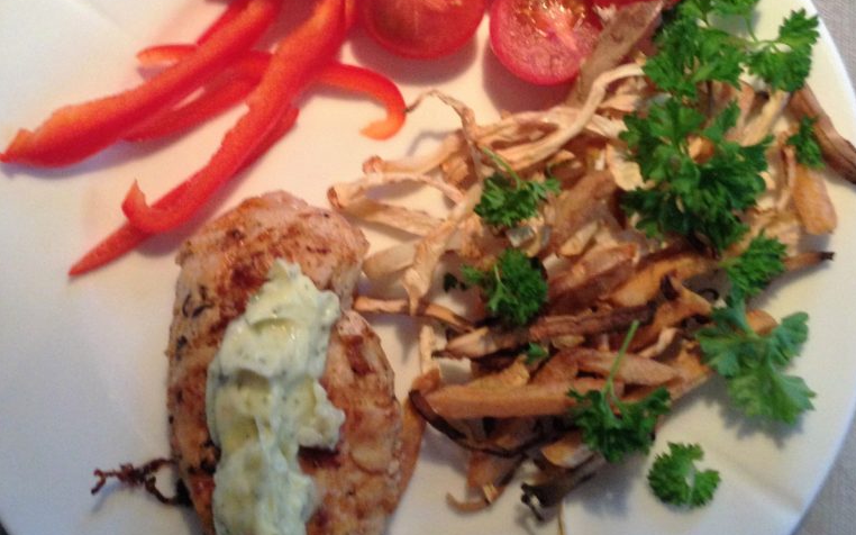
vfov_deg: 27.1
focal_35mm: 47
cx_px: 430
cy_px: 145
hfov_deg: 42.7
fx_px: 1096
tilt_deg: -81.1
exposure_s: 1/20
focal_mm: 4.12
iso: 250
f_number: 2.4
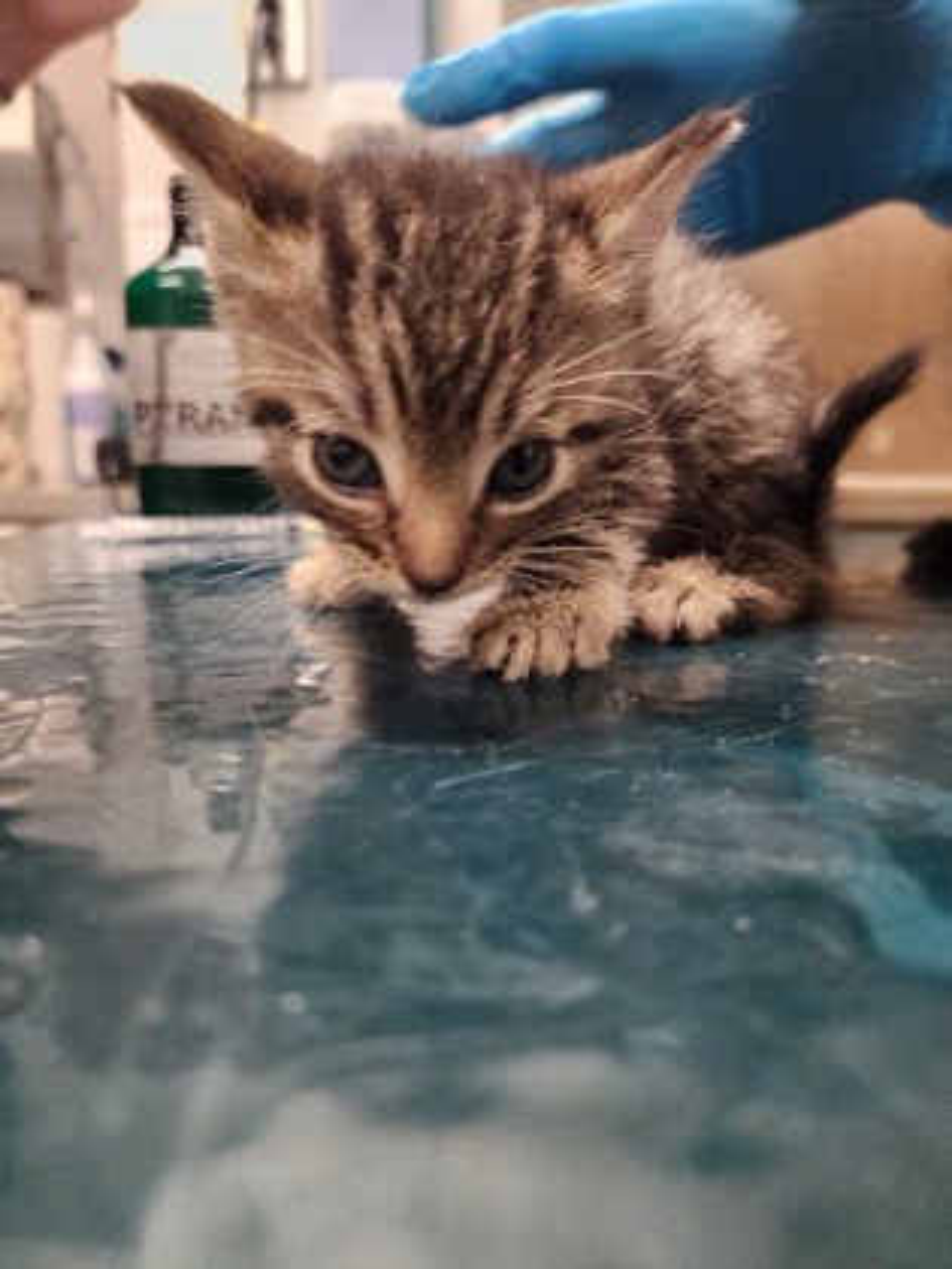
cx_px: 476
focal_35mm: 23
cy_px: 634
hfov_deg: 58.9
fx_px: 843
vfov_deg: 73.9
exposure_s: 1/120
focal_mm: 6.4
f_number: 1.8
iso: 800
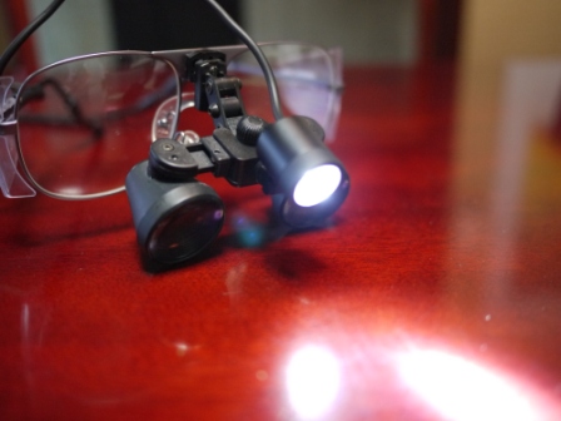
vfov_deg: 36.0
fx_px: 648
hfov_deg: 46.8
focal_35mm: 40
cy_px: 210
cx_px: 280
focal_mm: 20
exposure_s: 1/125
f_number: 1.7
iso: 800
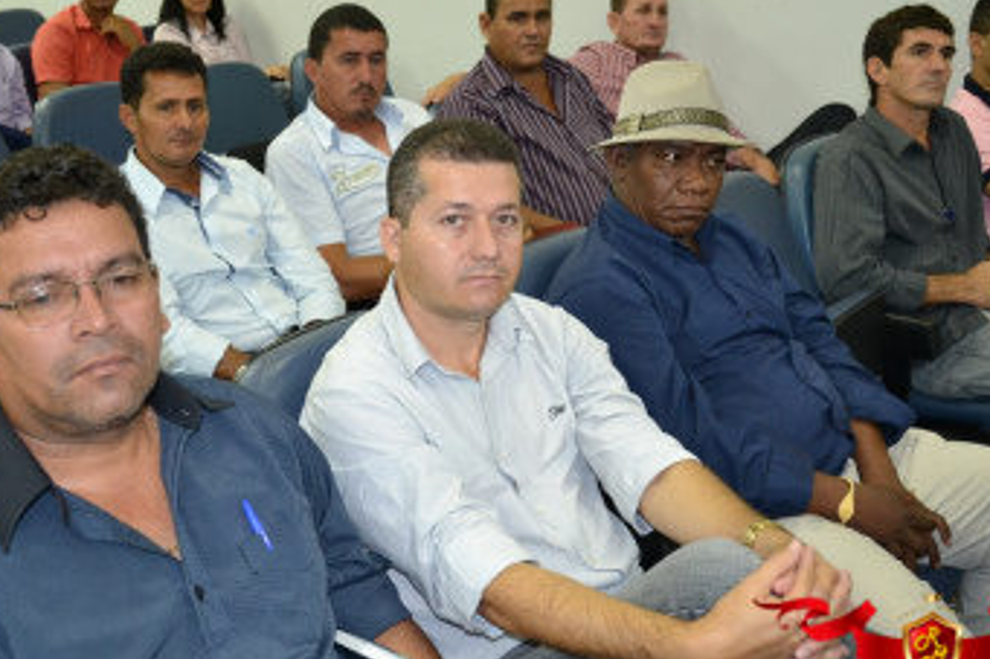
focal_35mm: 44
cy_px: 309
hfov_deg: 44.4
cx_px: 427
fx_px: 1209
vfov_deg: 30.5
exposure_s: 1/60
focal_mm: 20
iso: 1600
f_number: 3.8
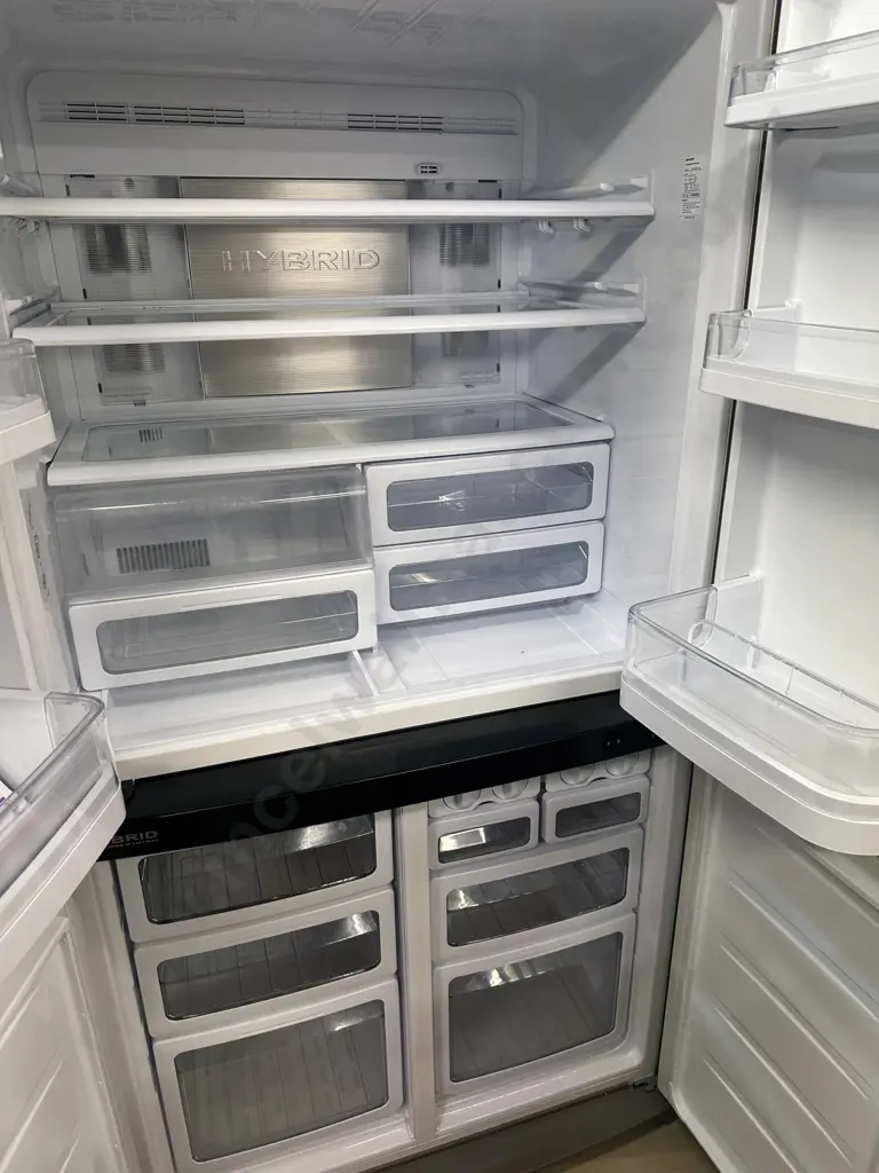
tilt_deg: -19.7
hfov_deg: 56.8
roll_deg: +0.6
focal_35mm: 24
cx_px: 440
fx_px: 813
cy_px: 586
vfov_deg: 71.6
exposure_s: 1/100
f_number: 1.78
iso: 160
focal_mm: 6.86
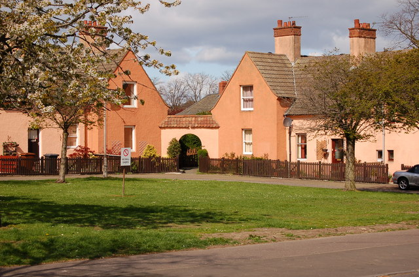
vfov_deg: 16.5
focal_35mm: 82
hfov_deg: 24.7
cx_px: 210
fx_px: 958
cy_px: 138
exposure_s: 1/800
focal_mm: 55
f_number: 8
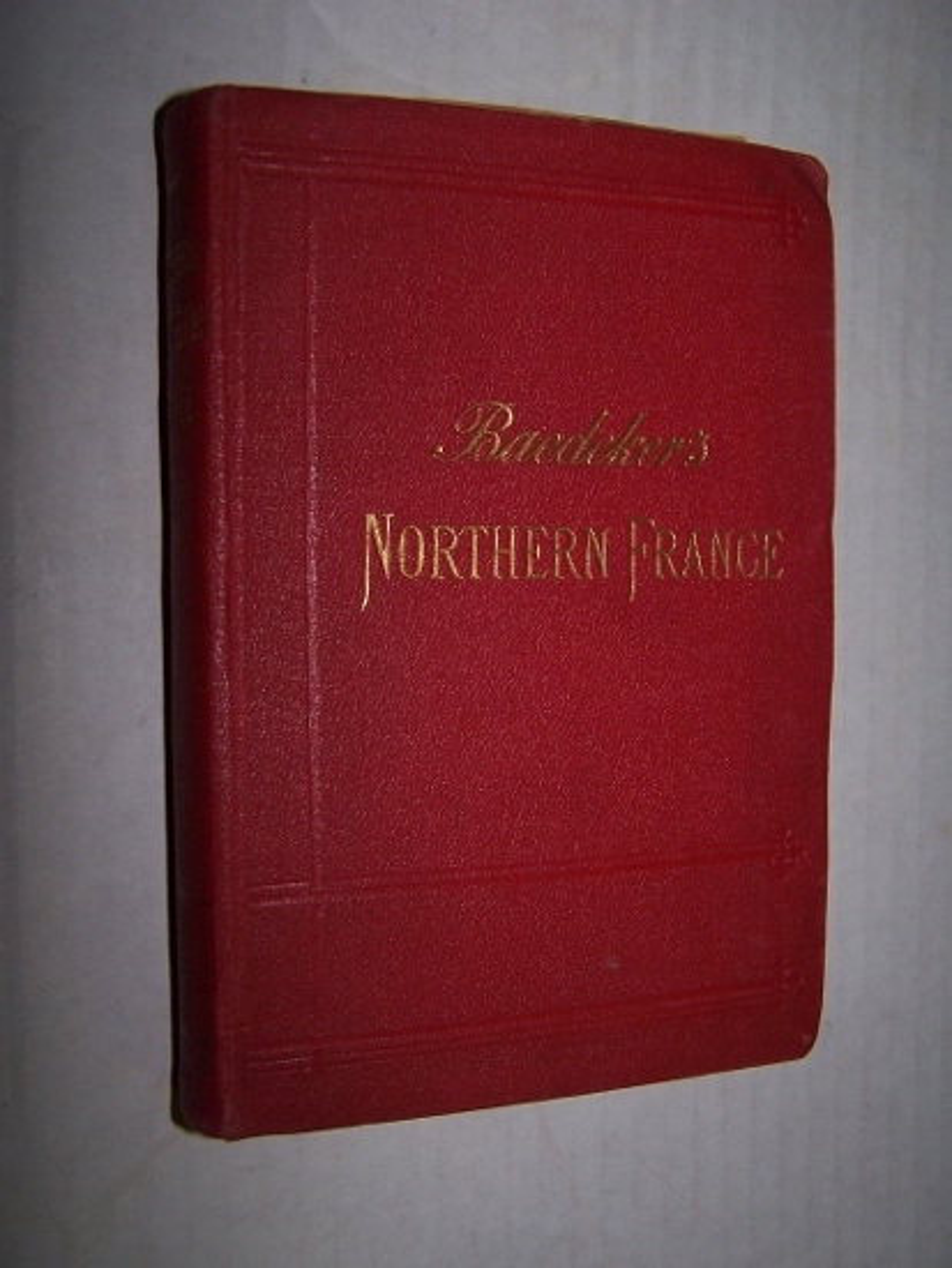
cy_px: 634
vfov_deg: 49.0
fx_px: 1392
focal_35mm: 38
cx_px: 476
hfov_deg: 37.7
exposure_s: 1/60
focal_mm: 6.3
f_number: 2.8
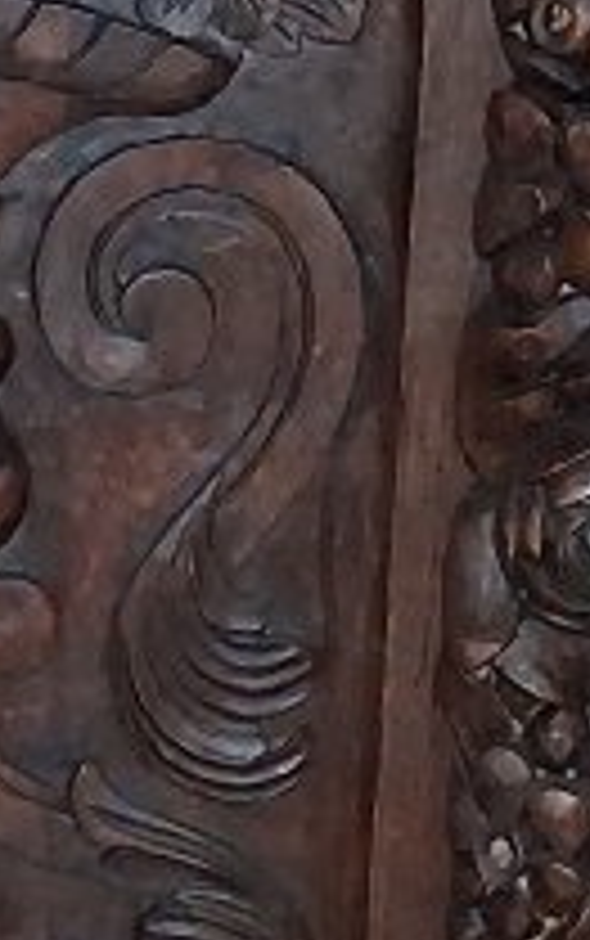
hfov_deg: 7.9
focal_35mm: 164
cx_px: -194
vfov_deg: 12.2
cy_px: 1345
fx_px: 4211
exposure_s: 1/30
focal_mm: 4
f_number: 1.8
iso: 500
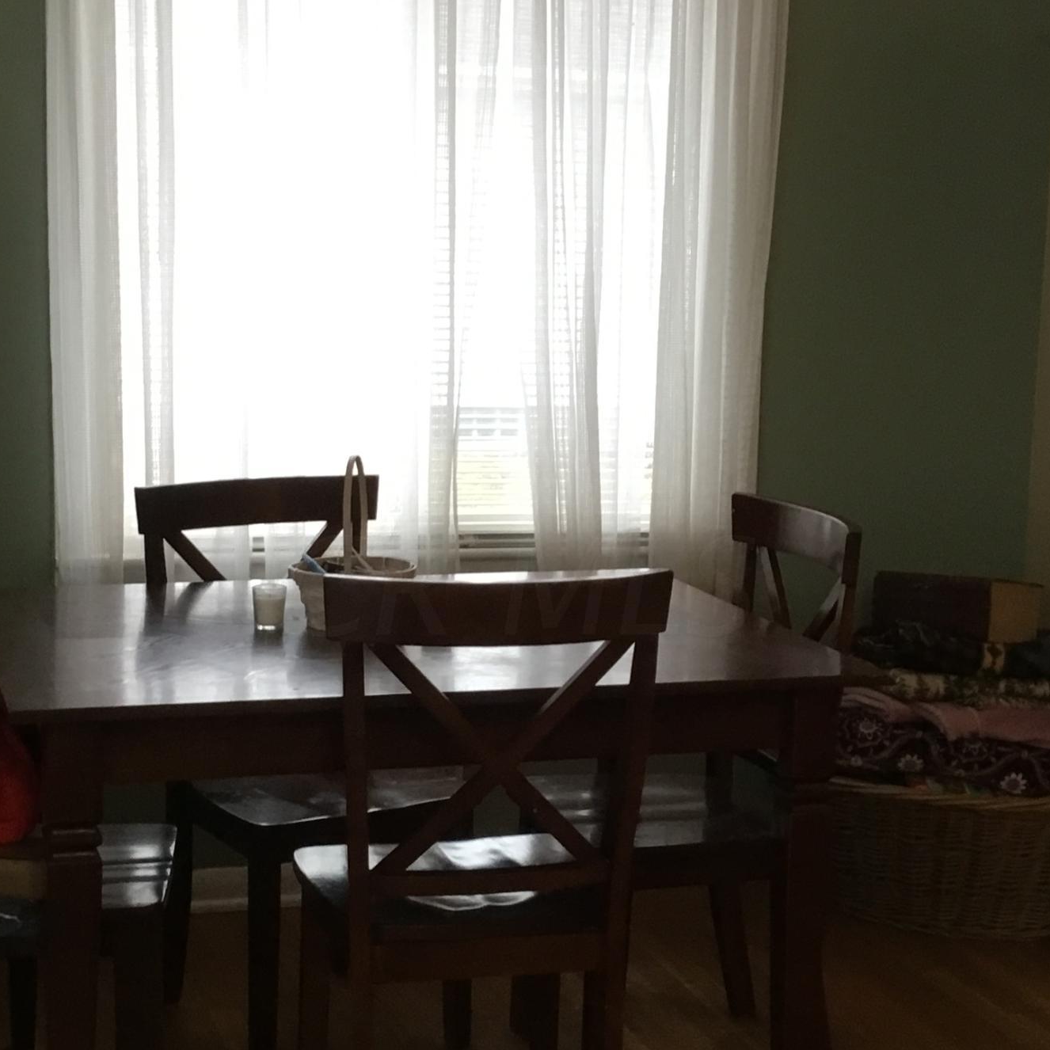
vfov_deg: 27.7
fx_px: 2128
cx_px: 519
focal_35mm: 62
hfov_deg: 27.7
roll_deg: -1.5
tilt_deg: -9.8
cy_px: 586
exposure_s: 1/30
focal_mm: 3.3
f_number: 2.4
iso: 80
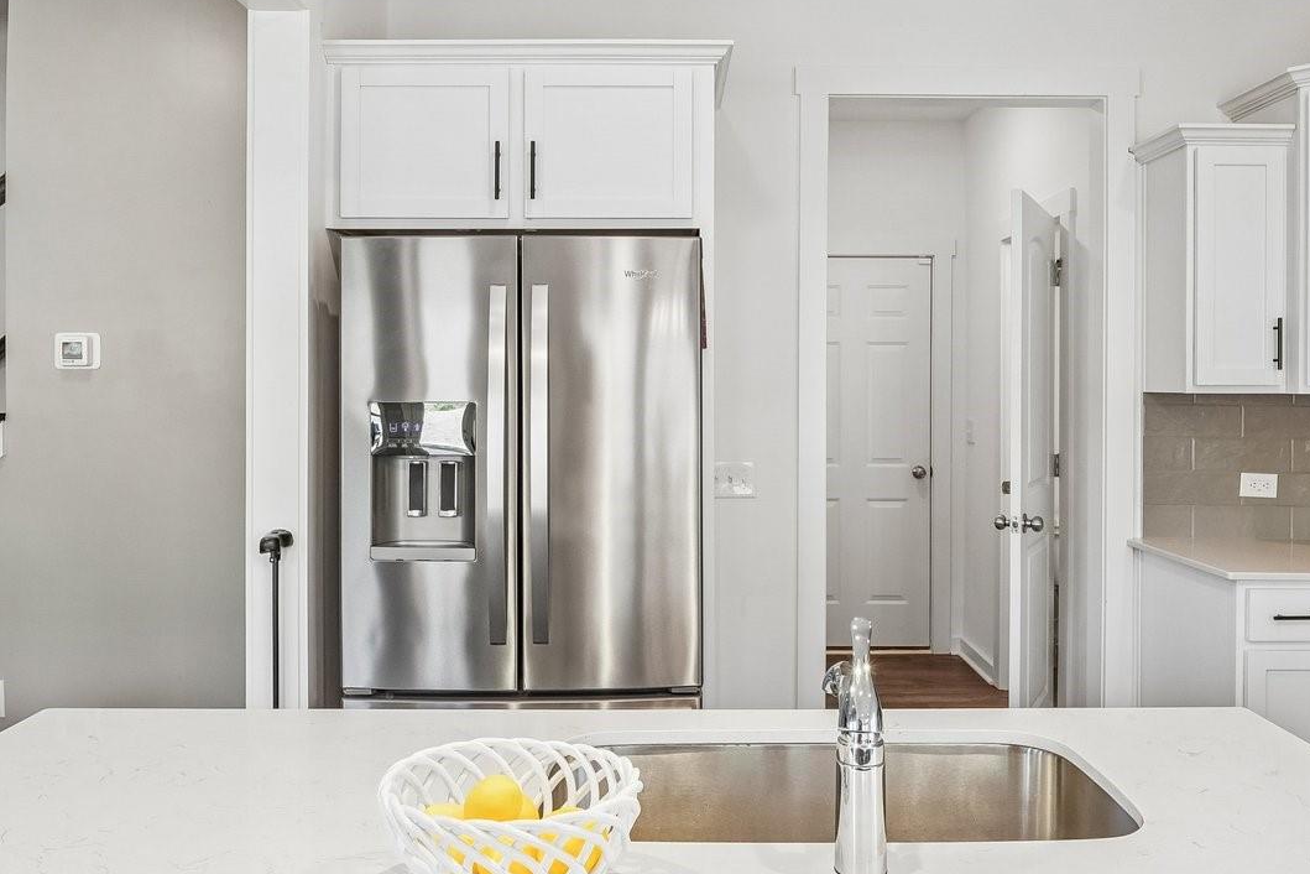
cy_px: 392
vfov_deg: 44.9
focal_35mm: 29
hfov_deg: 63.6
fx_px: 1055
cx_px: 672
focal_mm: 10
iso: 400
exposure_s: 1/30
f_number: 8
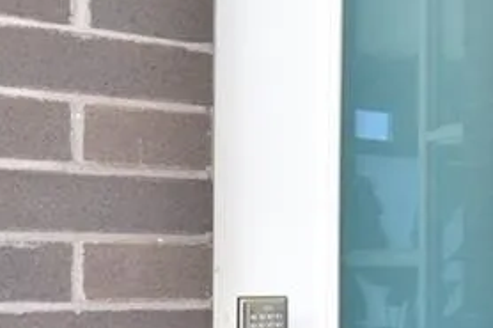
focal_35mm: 59
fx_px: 807
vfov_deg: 22.6
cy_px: 264
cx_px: 653
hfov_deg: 27.8
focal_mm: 16
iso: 500
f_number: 5.6
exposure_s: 1/125
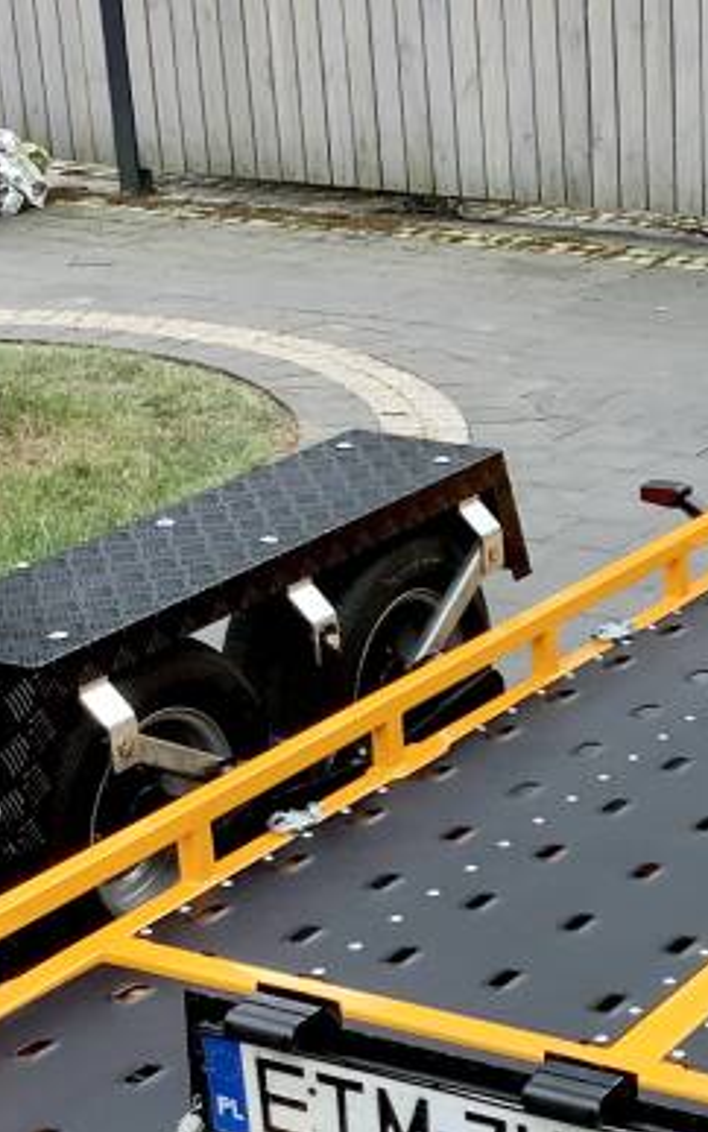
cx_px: 731
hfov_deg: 15.1
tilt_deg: -25.8
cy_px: 930
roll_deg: +0.2
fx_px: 2623
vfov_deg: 23.9
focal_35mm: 85
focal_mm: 3.3
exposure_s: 1/120
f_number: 2.4
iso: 40
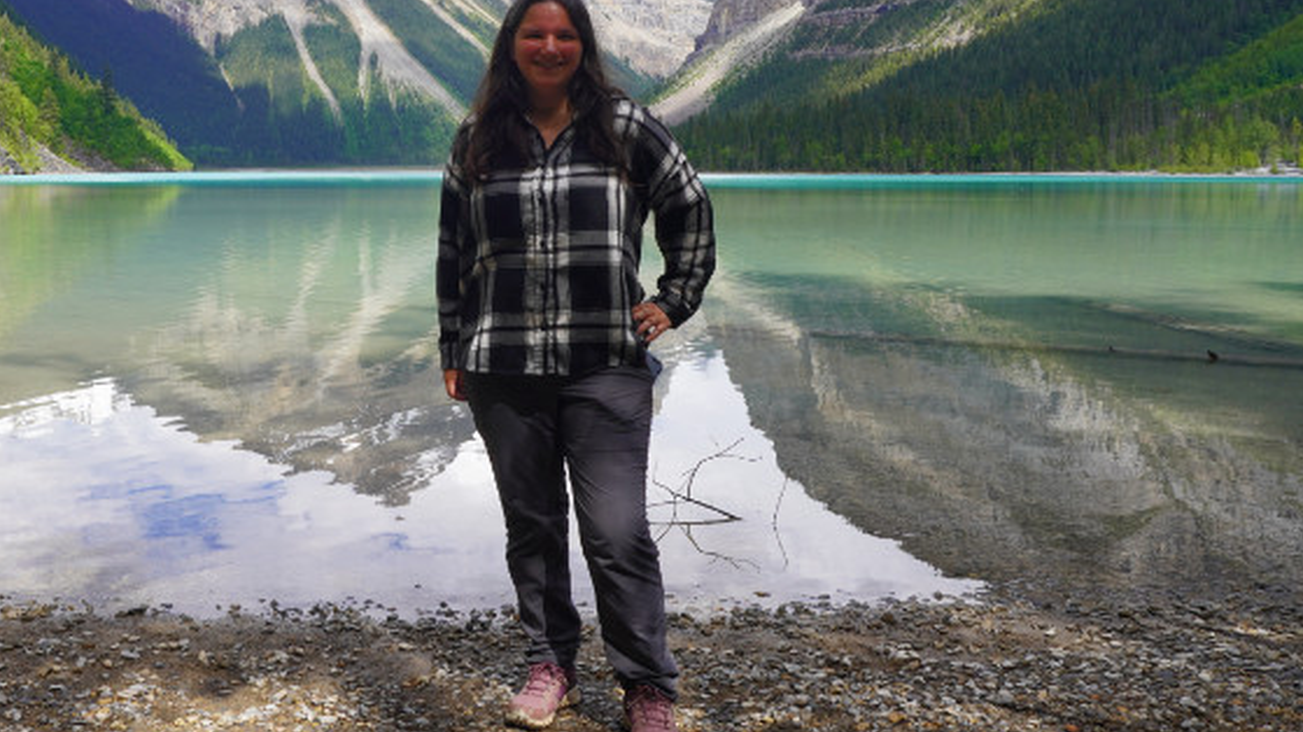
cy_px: 225
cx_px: 483
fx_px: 1243
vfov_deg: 32.4
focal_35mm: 36
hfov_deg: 54.6
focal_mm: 16
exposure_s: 1/125
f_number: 9
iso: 100
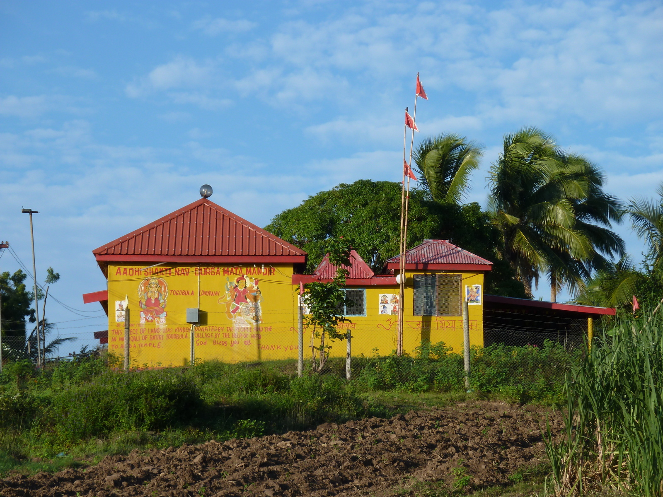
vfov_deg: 11.6
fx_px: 2452
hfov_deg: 15.4
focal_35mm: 128
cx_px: 332
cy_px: 248
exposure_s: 1/400
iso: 80
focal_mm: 21
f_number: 4.4
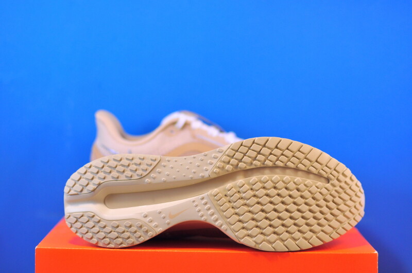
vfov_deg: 18.1
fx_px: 857
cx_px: 206
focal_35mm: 75
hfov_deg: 27.0
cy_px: 136
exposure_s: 1/320
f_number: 2
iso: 250
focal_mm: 50
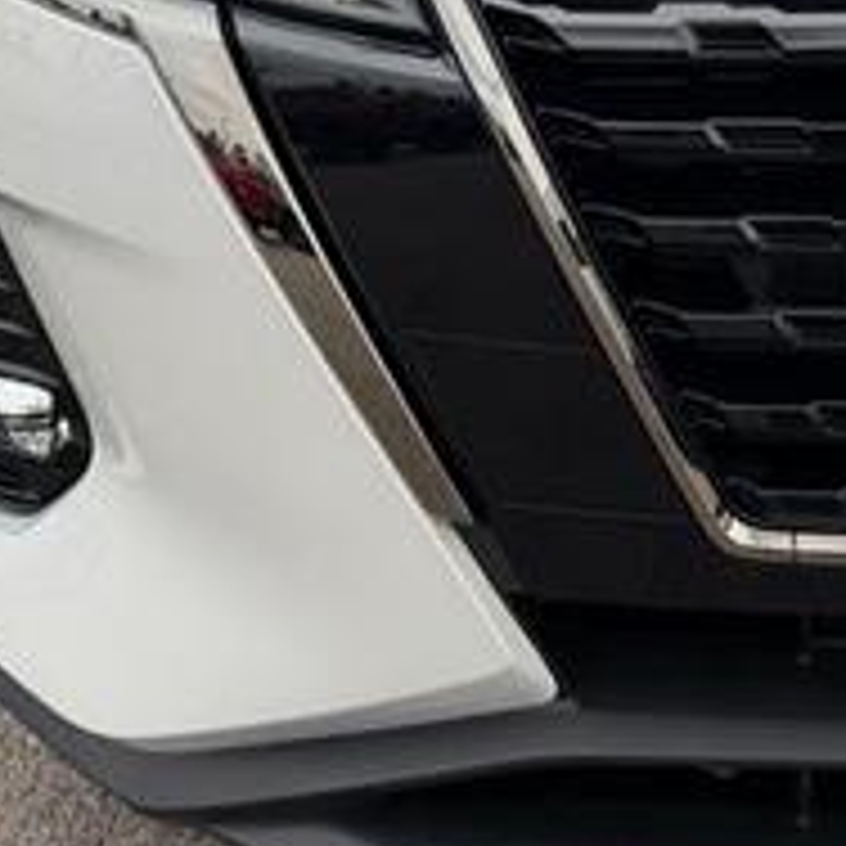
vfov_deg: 29.4
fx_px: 1576
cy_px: 171
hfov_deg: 30.0
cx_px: 454
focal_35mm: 57
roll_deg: -0.3
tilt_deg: -14.6
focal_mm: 6.76
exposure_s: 1/314
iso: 80
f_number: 1.78
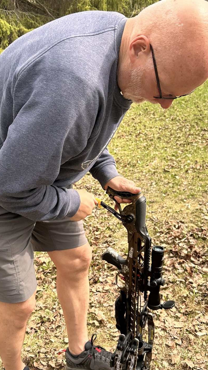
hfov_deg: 31.2
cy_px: 197
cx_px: 91
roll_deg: -3.2
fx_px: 372
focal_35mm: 38
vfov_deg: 52.7
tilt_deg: -19.4
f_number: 1.78
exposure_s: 1/704
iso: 80
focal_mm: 6.86
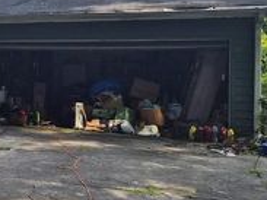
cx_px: -69
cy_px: 56
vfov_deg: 23.1
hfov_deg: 26.6
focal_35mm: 63
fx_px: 486
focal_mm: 5.4
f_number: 1.8
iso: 80
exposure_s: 1/2028
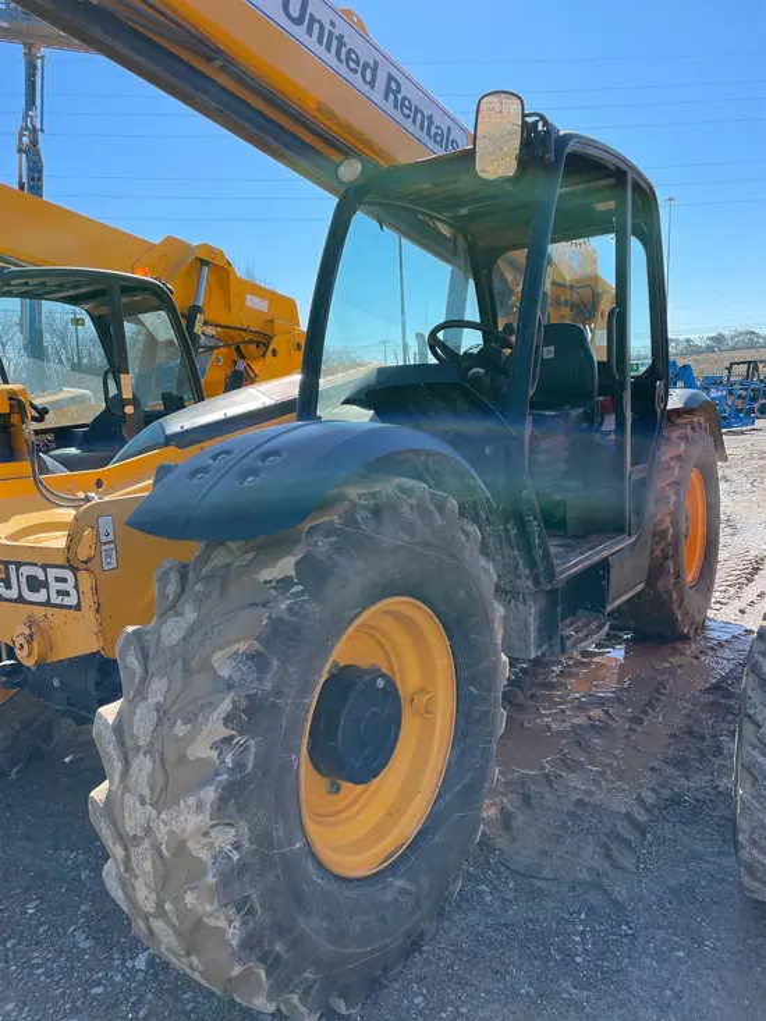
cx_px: 383
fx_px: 767
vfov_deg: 67.3
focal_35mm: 26
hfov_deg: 53.1
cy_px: 510
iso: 50
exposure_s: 1/2020
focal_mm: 4.2
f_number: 1.6
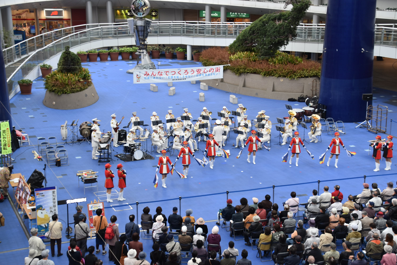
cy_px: 132
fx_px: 761
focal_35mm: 69
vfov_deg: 19.8
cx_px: 198
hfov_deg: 29.2
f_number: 5.6
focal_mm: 46
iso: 400
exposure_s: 1/125
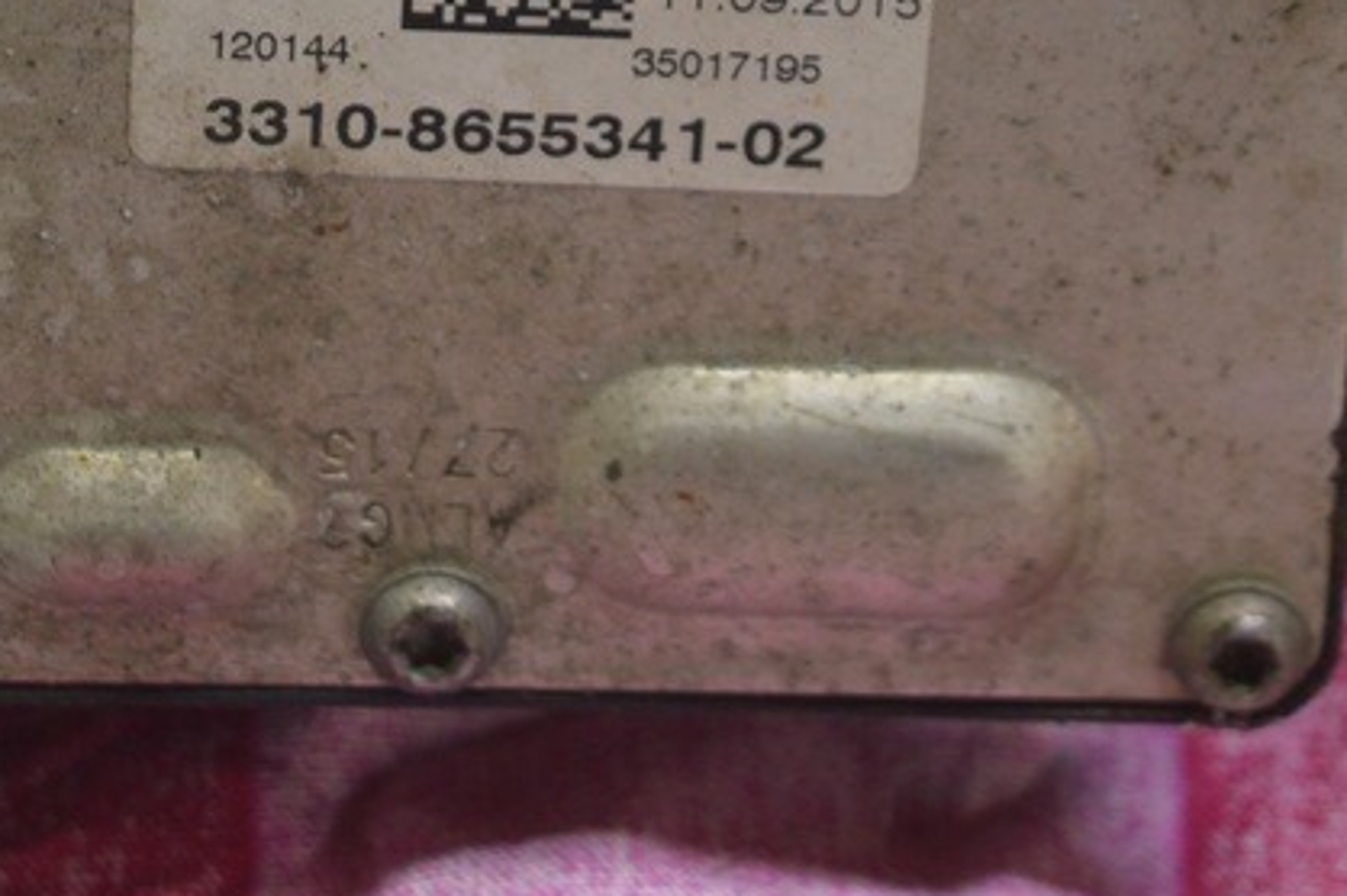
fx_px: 7560
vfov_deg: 6.7
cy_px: -153
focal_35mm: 202
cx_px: 496
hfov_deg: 10.2
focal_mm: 55
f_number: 5.6
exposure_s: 1/20
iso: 400
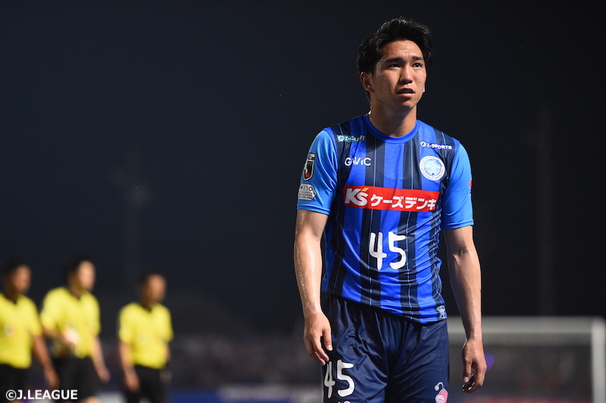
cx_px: 303
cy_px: 202
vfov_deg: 6.9
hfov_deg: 10.3
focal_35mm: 200
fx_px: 3366
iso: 5000
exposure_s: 1/1600
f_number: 4
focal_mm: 200
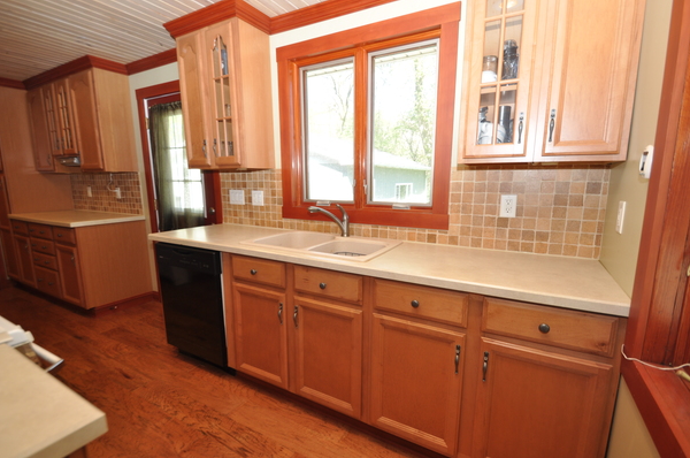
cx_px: 347
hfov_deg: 96.8
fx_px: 306
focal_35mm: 16
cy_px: 231
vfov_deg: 73.6
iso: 200
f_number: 5.6
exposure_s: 1/30
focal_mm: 10
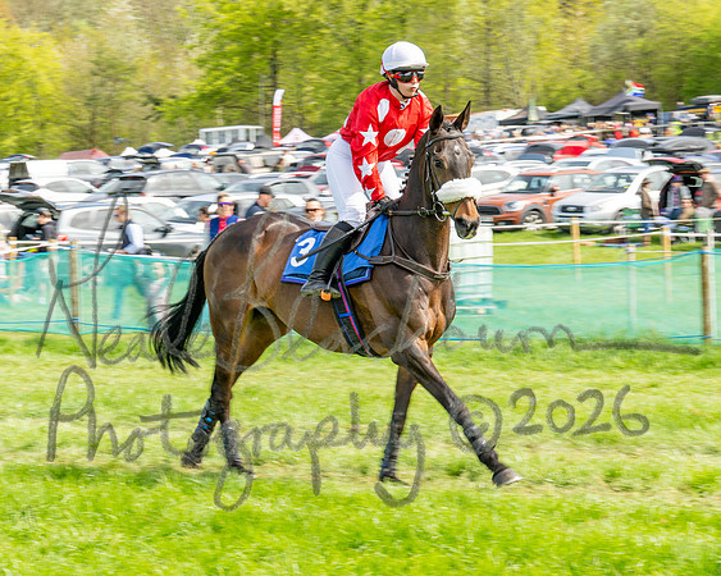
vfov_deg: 10.0
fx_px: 3295
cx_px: 219
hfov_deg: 12.5
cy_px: 319
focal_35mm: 154
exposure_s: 1/160
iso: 100
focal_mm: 79
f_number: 9
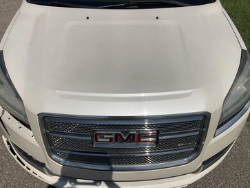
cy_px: 93
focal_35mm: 32
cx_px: 123
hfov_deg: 56.8
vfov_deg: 44.1
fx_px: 231
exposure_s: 1/8621
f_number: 1.8
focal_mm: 3
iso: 25
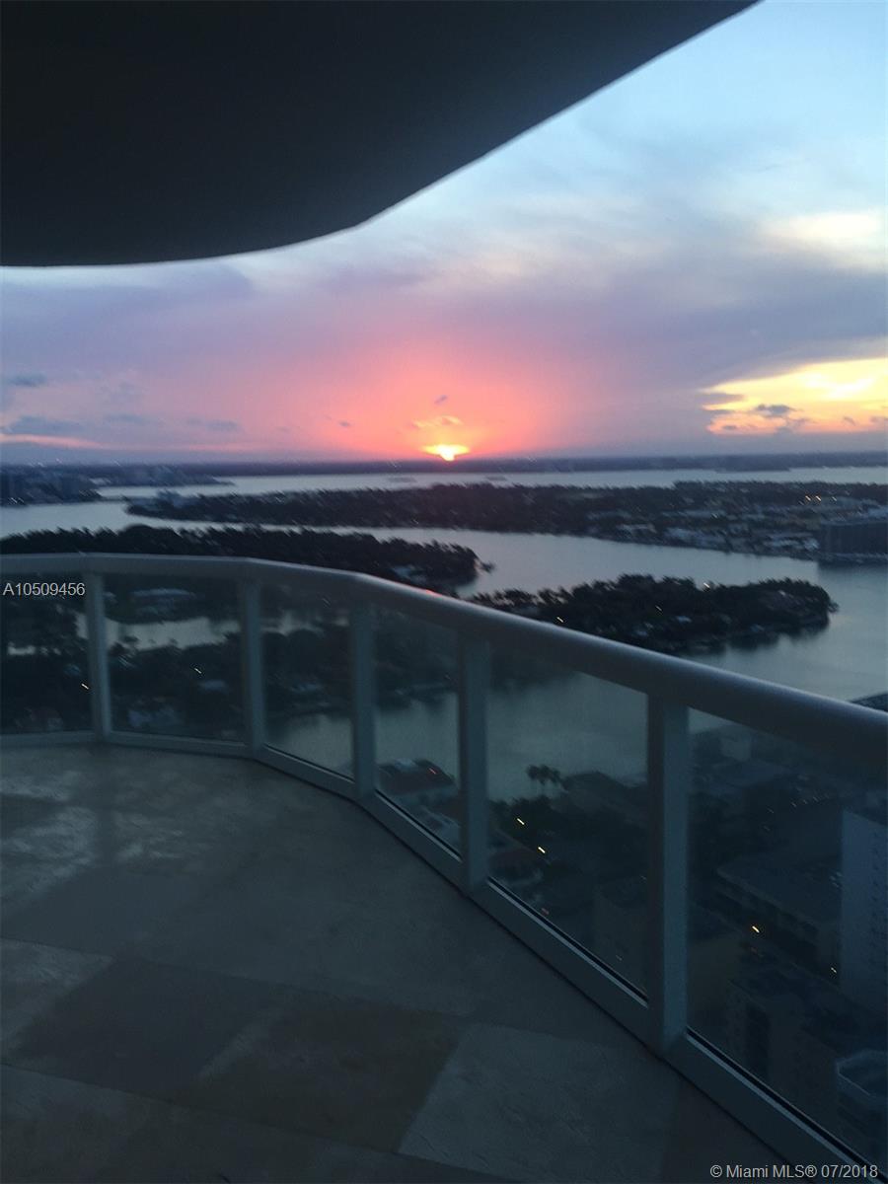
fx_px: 992
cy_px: 592
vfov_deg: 61.7
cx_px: 444
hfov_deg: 48.2
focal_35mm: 29
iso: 32
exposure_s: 1/60
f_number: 2.2
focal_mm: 4.15
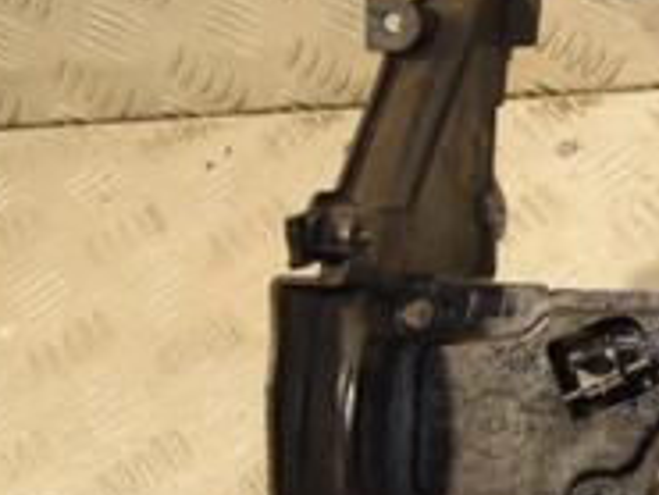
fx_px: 2134
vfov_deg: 13.2
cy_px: 288
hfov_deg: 16.0
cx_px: 1019
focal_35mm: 112
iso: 800
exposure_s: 1/125
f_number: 5
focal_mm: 24
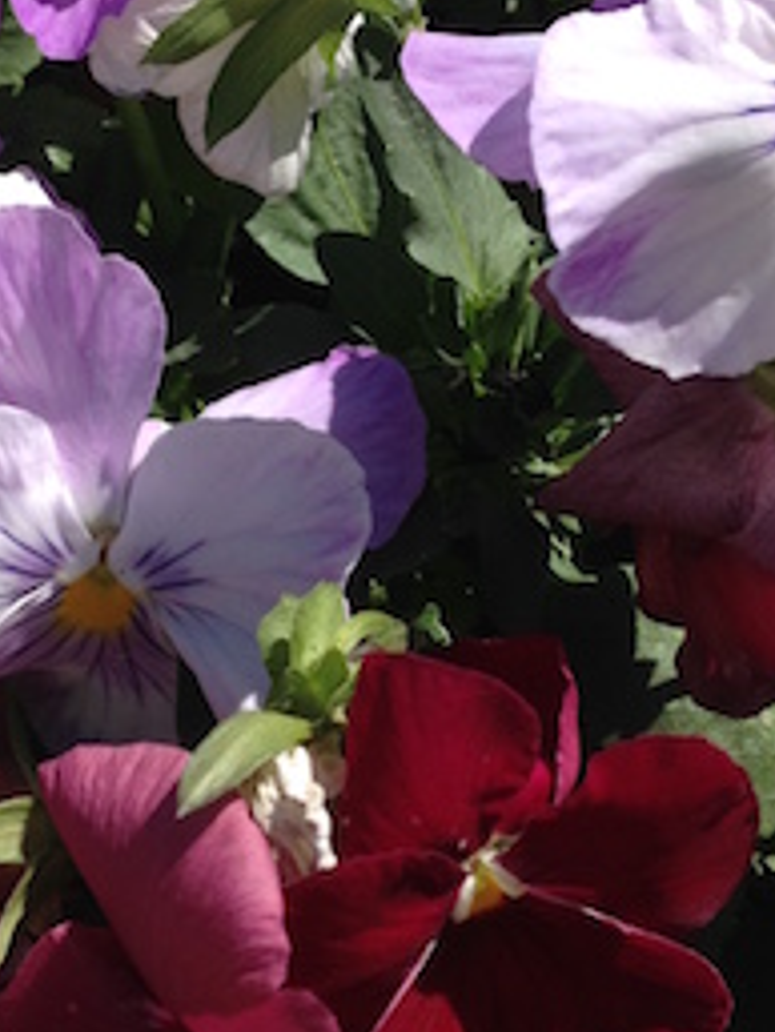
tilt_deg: -46.8
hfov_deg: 19.1
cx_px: 277
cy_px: 398
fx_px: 2297
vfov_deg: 25.3
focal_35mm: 77
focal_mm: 4.12
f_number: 2.4
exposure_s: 1/1642
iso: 50
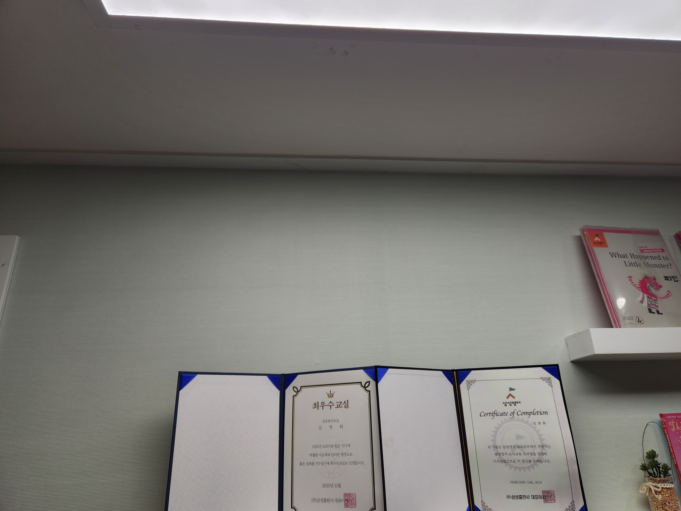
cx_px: 340
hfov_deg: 73.9
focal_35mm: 23
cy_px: 256
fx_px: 452
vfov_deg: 58.9
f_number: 1.8
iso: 20
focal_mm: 5.4
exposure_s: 1/134
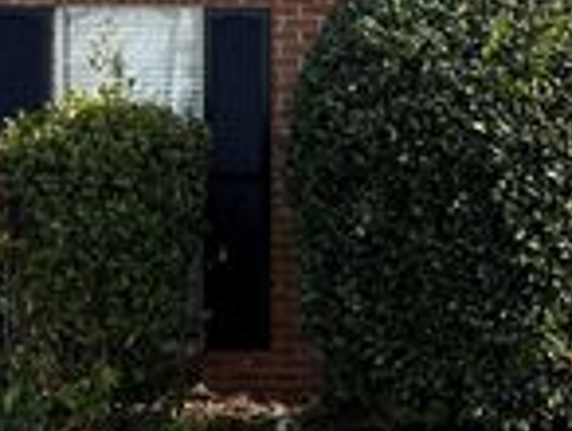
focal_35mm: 89
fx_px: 1473
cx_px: 560
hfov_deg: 21.3
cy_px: 127
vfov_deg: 16.6
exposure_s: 1/1511
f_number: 1.5
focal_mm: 5.7
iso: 50
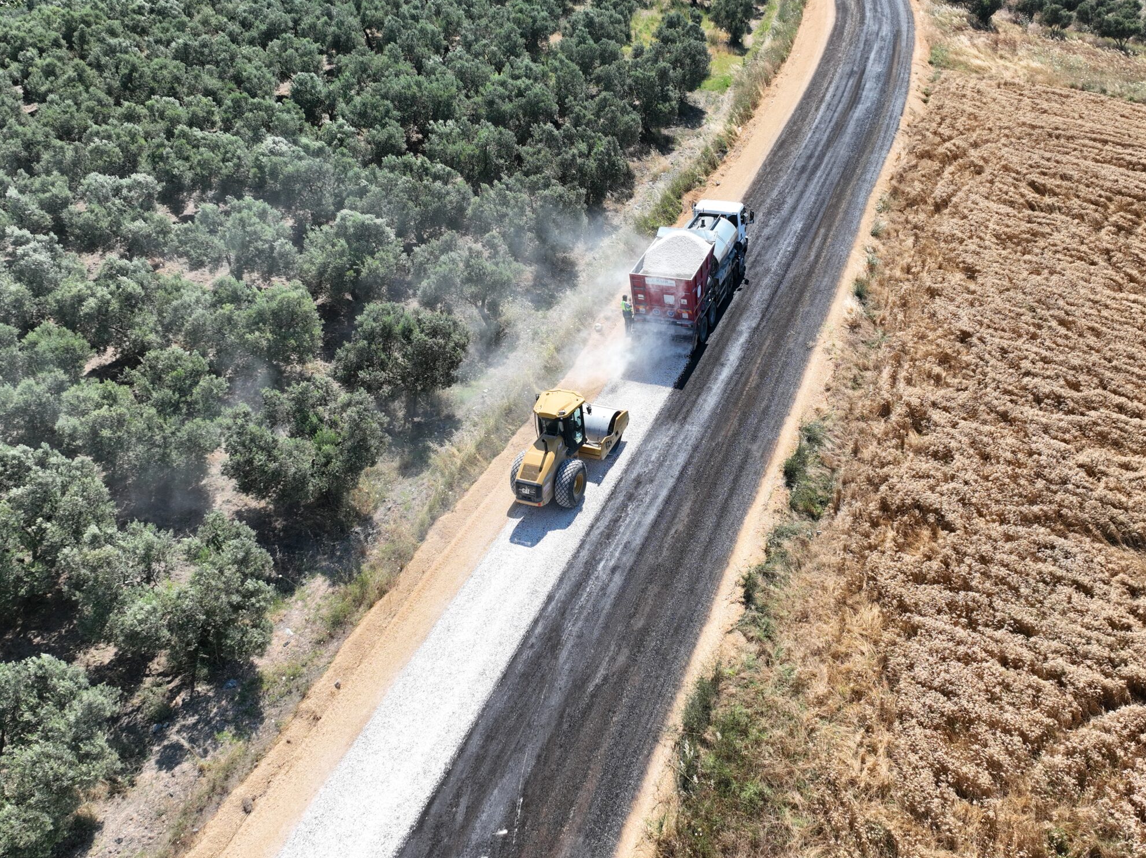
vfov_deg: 45.2
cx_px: 611
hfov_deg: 58.3
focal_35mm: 31
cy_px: 350
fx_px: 1026
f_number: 2.8
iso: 140
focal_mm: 12.29
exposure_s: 1/400
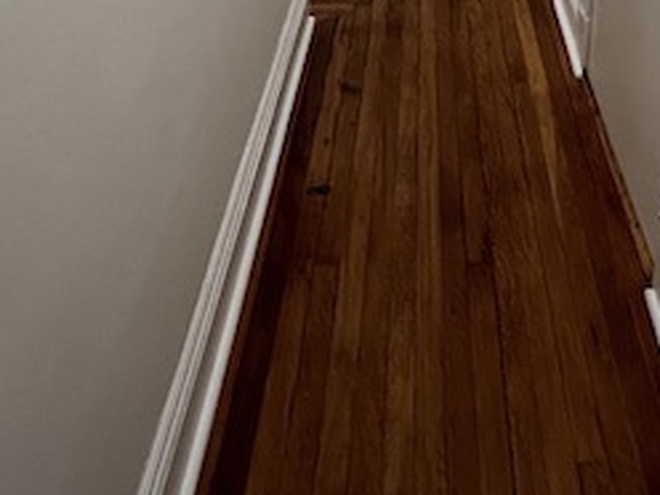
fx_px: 801
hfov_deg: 43.3
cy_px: -200
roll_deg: -0.5
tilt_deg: -14.7
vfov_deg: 26.9
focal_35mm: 42
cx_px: 500
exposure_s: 1/60
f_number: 1.8
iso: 200
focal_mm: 1.57
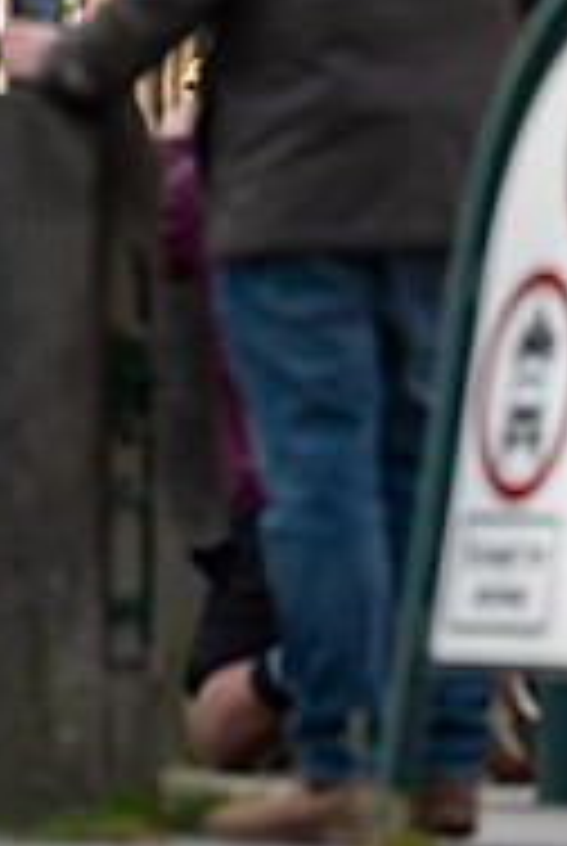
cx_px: -266
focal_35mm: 616
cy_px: 101
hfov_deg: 2.2
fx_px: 14499
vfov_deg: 3.3
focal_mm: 200
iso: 200
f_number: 4
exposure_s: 1/1000
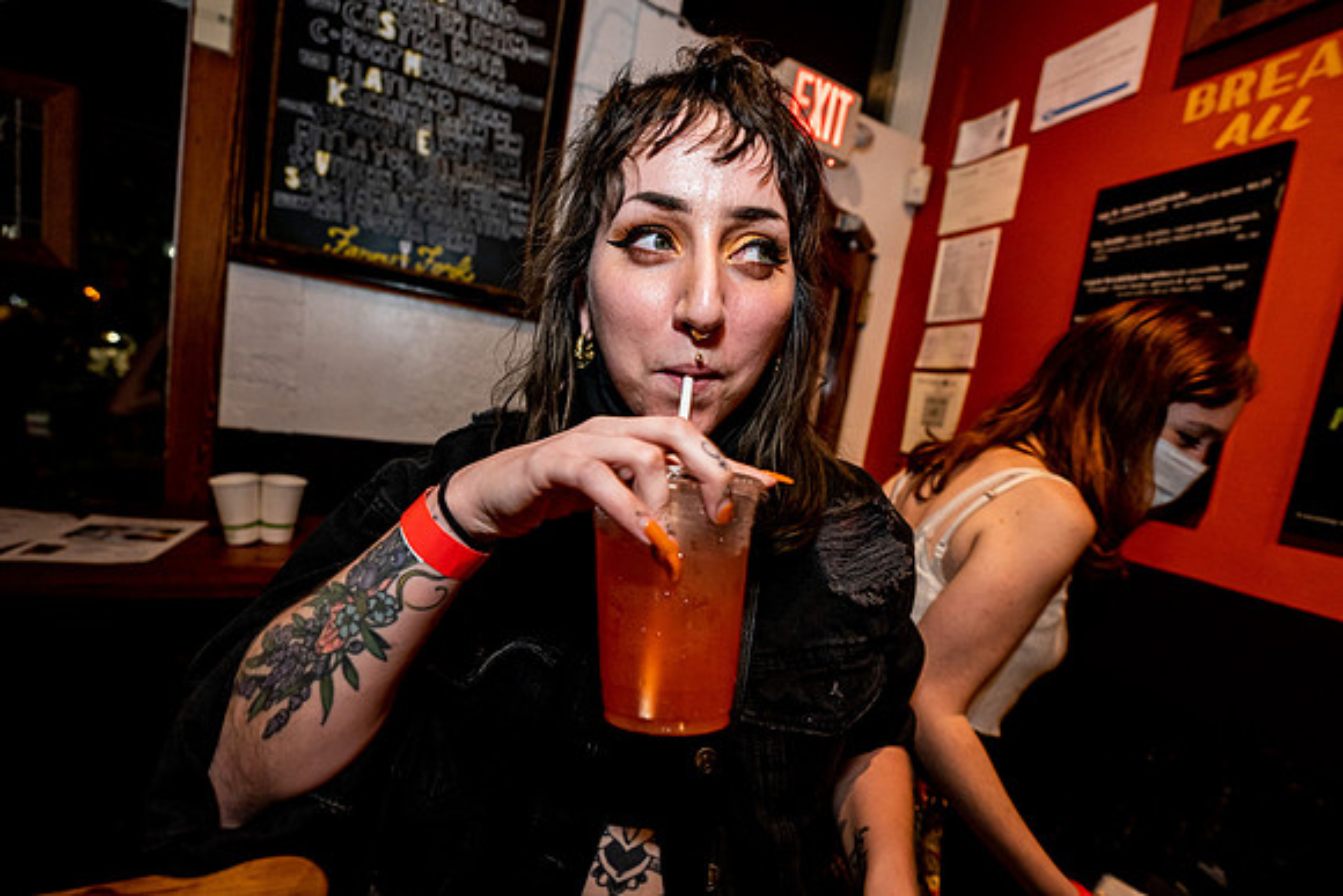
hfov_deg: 104.2
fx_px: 522
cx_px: 672
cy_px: 448
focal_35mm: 14
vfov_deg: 81.2
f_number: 3.2
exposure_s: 1/100
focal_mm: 14
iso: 2000
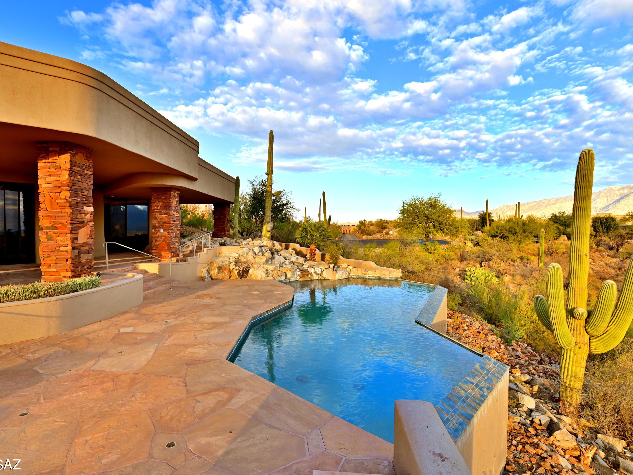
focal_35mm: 18
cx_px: 291
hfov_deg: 87.6
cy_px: 239
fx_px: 329
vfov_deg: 71.6
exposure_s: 1/40
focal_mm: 16
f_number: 9
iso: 100
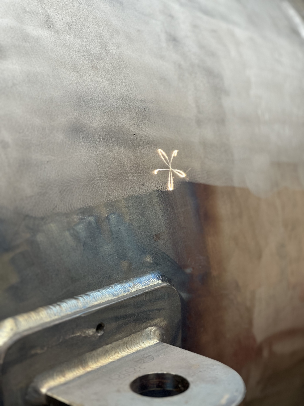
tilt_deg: -30.4
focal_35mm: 77
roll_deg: -0.4
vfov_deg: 25.3
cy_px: 203
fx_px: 902
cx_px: 152
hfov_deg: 19.1
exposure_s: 1/109
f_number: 2.8
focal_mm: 9
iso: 64
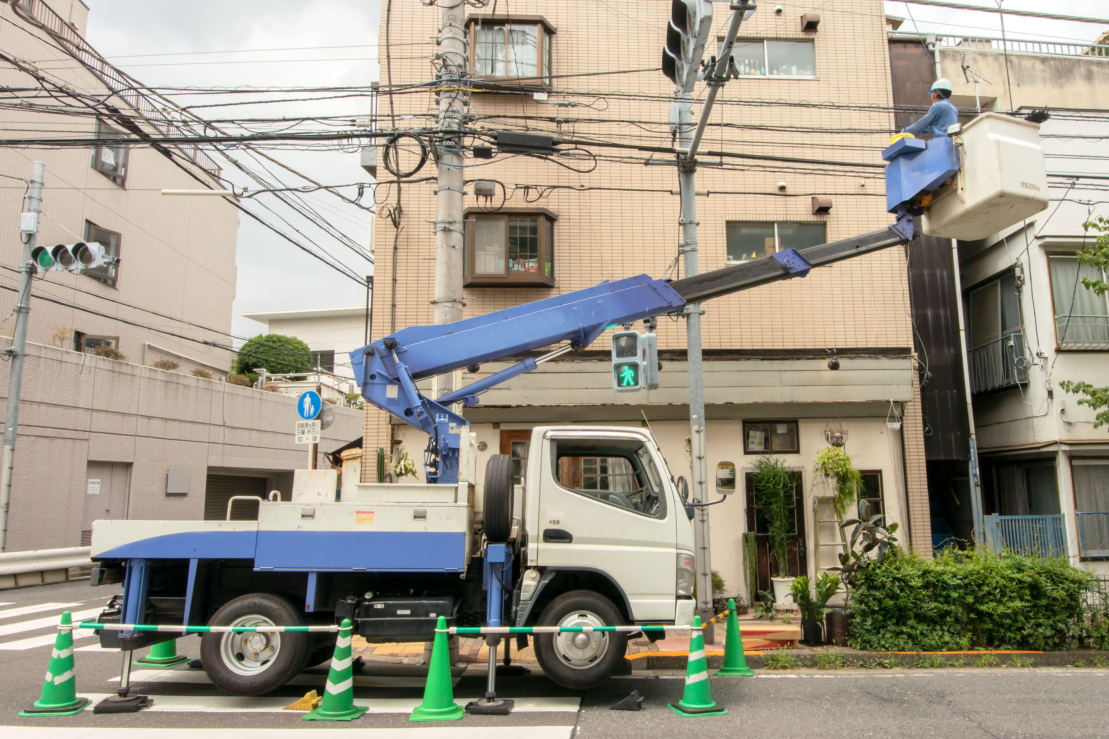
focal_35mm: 18
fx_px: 554
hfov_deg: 90.0
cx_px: 554
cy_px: 370
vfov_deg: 67.4
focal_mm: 6.7
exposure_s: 1/320
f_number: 8
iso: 400
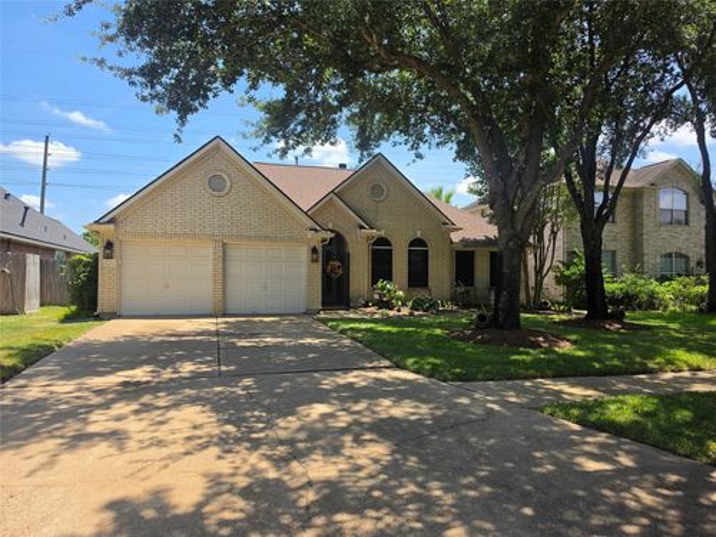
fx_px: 476
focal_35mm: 23
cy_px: 268
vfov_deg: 58.9
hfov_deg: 73.9
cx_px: 358
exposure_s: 1/3889
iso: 64
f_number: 1.4
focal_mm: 6.5
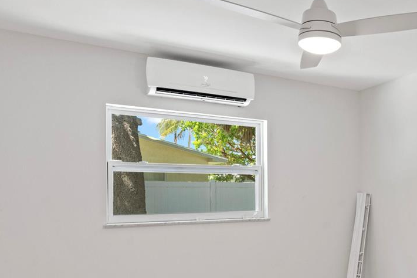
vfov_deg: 36.4
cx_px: 384
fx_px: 417
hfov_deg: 47.2
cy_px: 192
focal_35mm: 36
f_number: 9
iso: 800
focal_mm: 16
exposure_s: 1/2.5
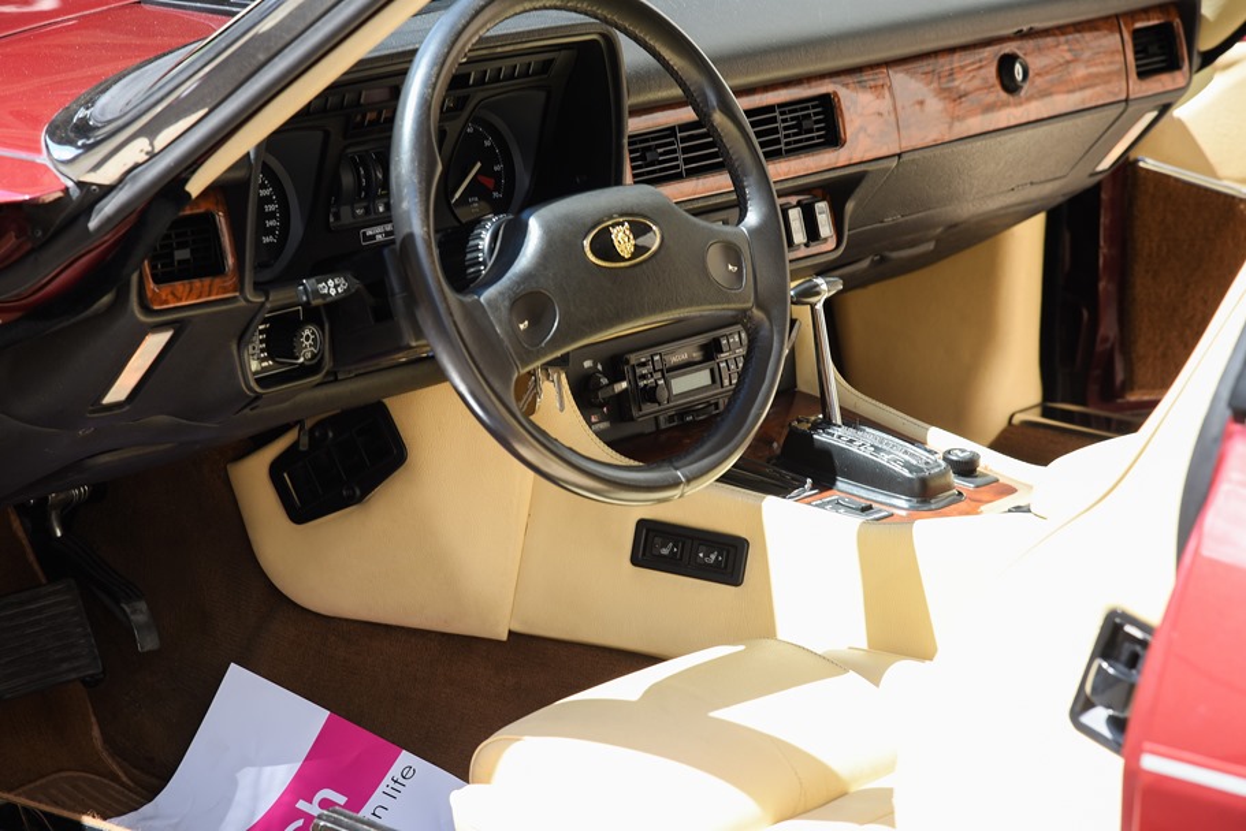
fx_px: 4154
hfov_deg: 17.1
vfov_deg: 11.4
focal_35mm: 120
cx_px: 623
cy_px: 416
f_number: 8
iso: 200
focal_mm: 120
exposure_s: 1/100
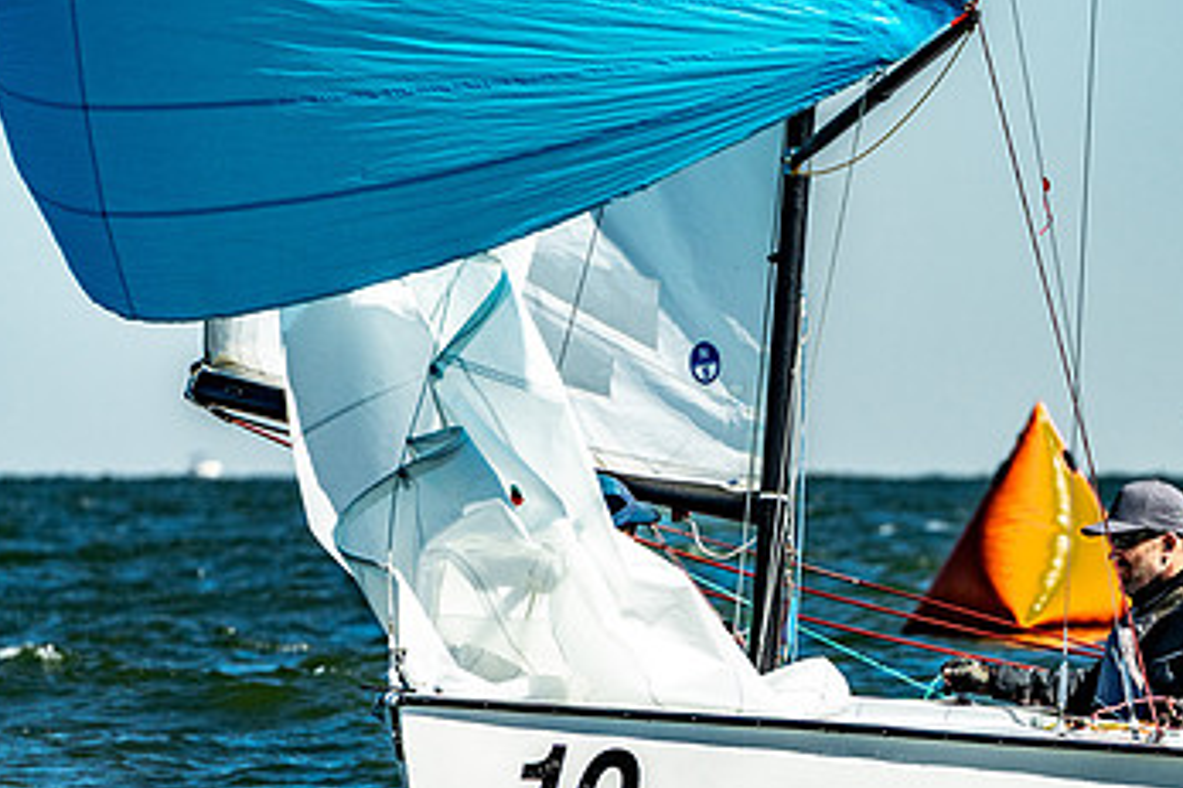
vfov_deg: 2.0
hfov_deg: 3.0
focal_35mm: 684
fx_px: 22465
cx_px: 953
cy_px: 435
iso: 640
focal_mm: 400
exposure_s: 1/2000
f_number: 11
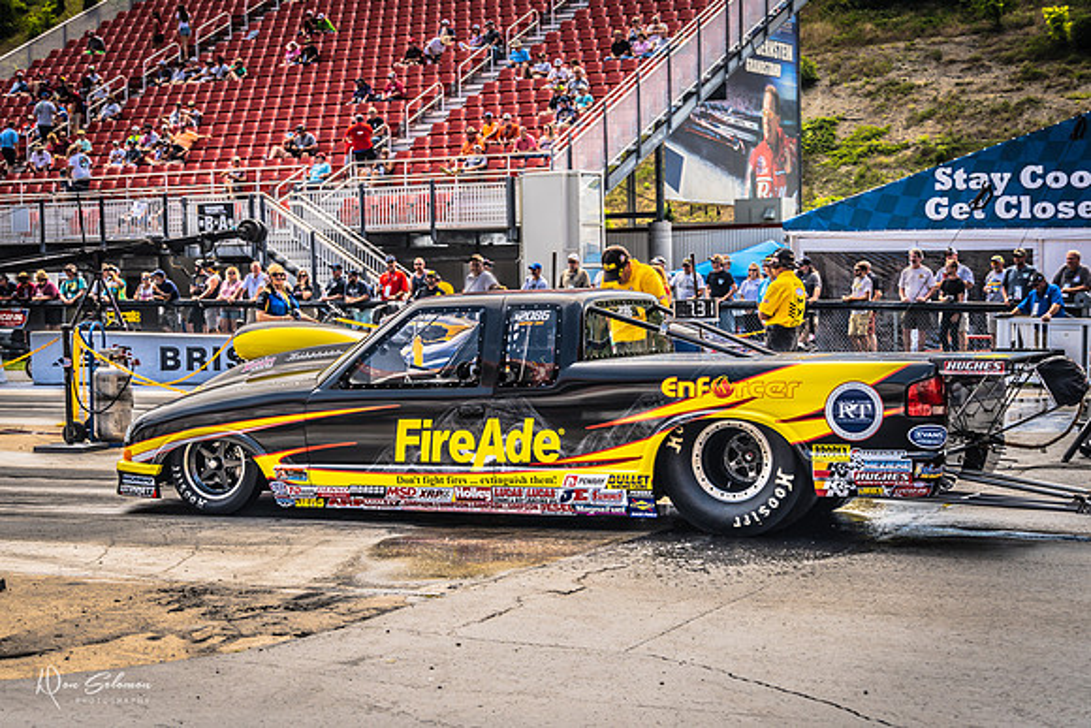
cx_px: 513
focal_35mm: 69
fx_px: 2085
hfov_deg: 29.3
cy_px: 355
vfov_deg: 19.8
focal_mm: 42
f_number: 5.6
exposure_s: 1/160
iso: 100
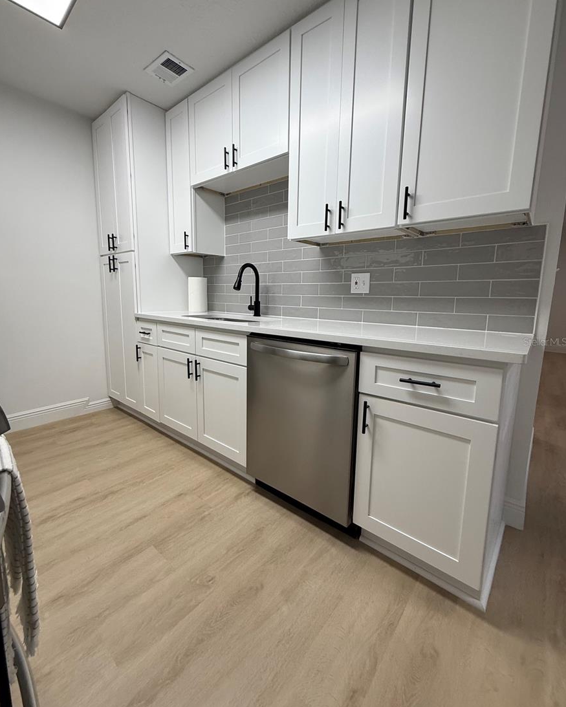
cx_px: 278
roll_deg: -1.7
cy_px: 342
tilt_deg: -8.0
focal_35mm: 15
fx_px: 314
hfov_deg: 84.1
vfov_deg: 96.7
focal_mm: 2.22
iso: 125
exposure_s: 1/120
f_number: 2.2
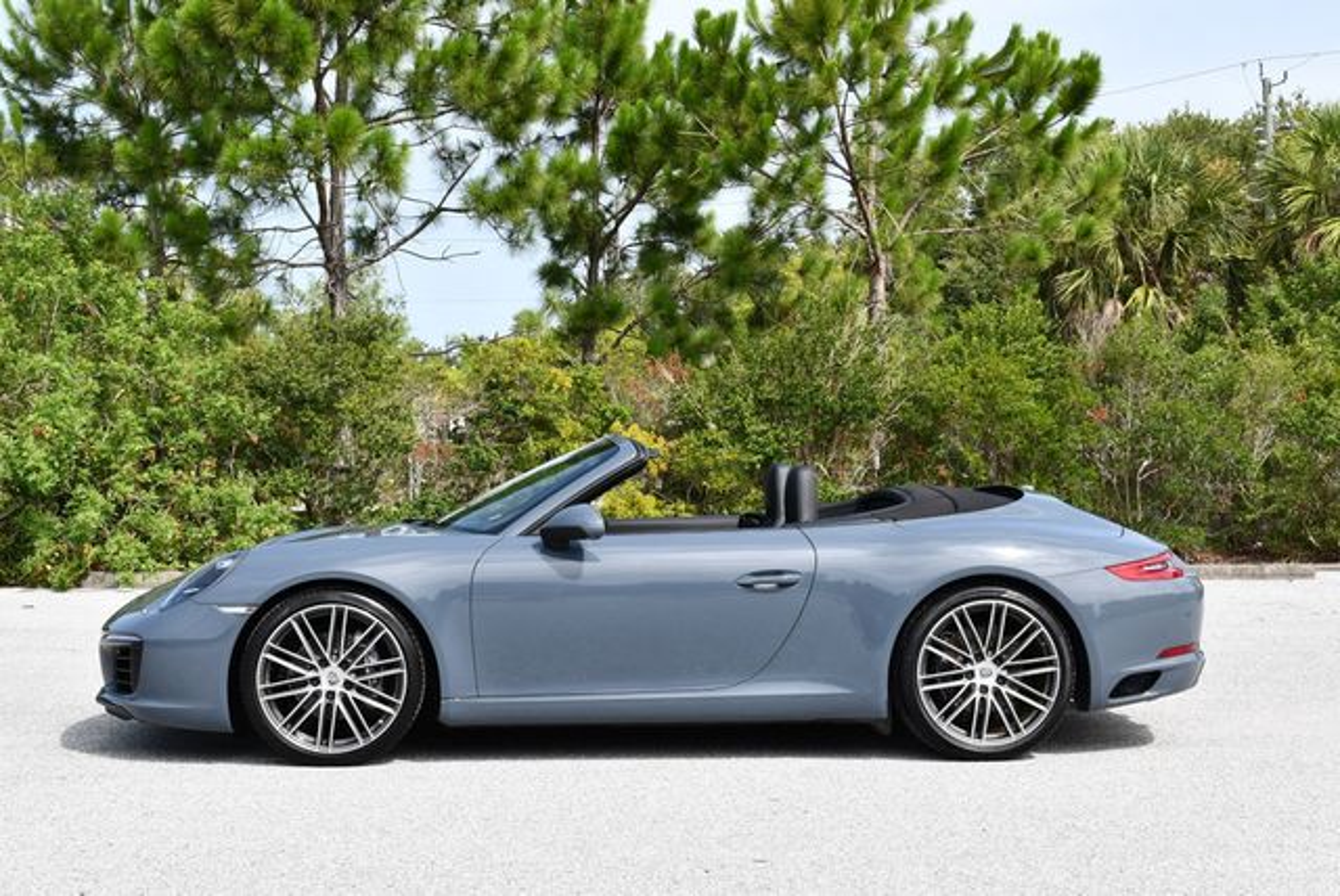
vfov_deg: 26.0
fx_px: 1937
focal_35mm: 52
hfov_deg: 38.2
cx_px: 670
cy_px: 448
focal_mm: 26
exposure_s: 1/250
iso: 180
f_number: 8
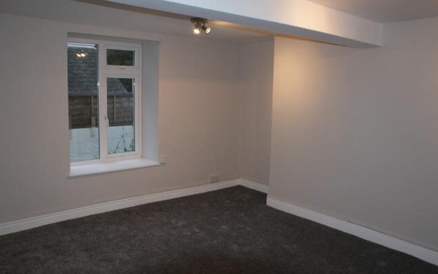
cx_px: 220
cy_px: 132
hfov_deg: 66.5
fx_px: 334
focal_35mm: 28
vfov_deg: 44.5
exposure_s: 1/60
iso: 400
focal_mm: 18
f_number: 5.6
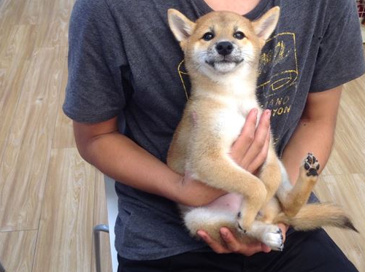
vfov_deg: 34.2
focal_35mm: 42
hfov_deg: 44.8
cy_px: 139
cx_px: 193
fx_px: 442
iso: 50
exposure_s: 1/24
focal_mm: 4.28
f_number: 2.4
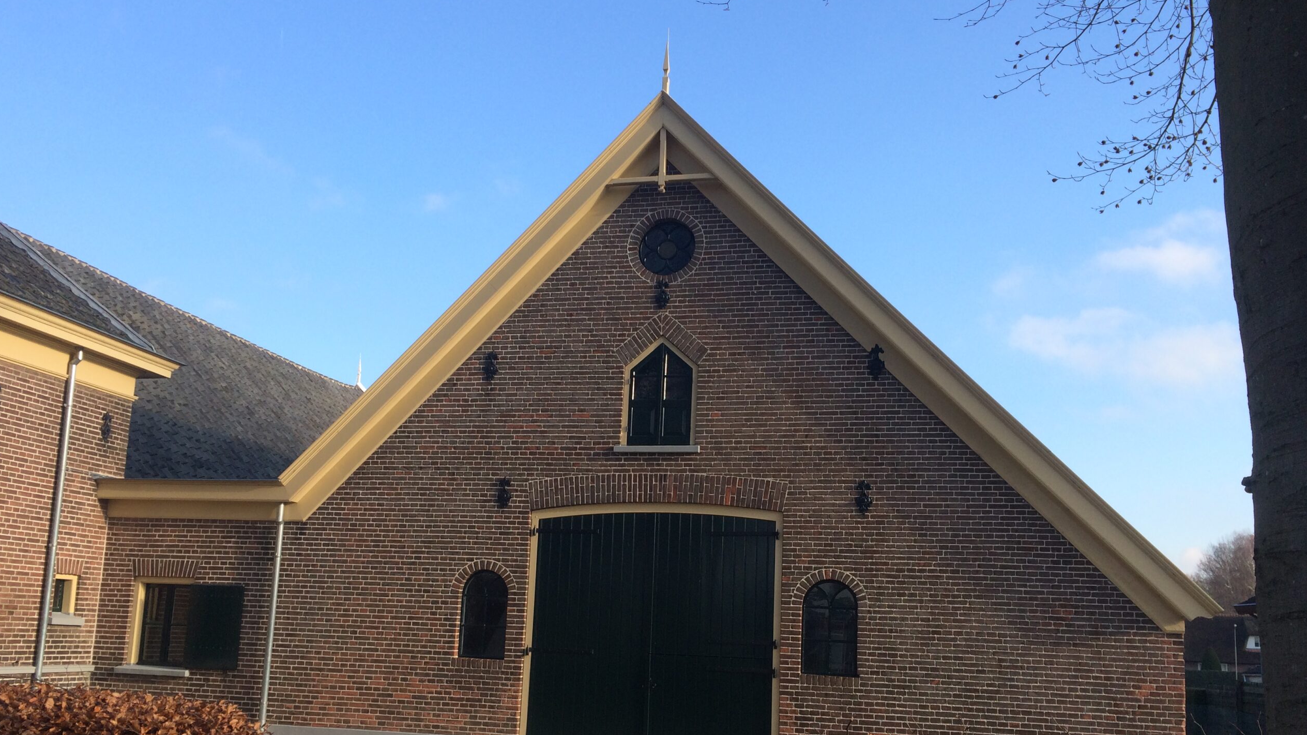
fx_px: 1109
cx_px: 647
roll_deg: -1.8
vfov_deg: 36.4
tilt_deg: +8.2
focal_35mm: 32
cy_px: 466
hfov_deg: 61.0
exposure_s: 1/662
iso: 32
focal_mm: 4.15
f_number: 2.2
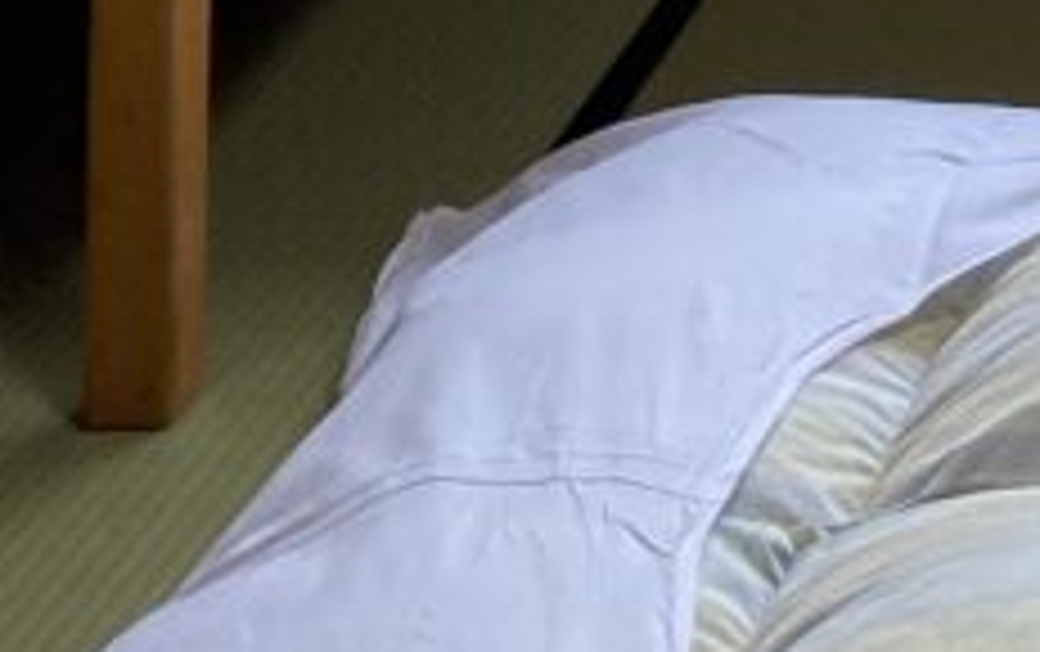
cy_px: -1808
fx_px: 4058
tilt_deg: +2.5
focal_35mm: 143
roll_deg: -0.3
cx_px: 1886
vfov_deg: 7.2
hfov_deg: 13.2
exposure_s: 1/101
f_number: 1.8
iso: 32
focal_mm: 4.25
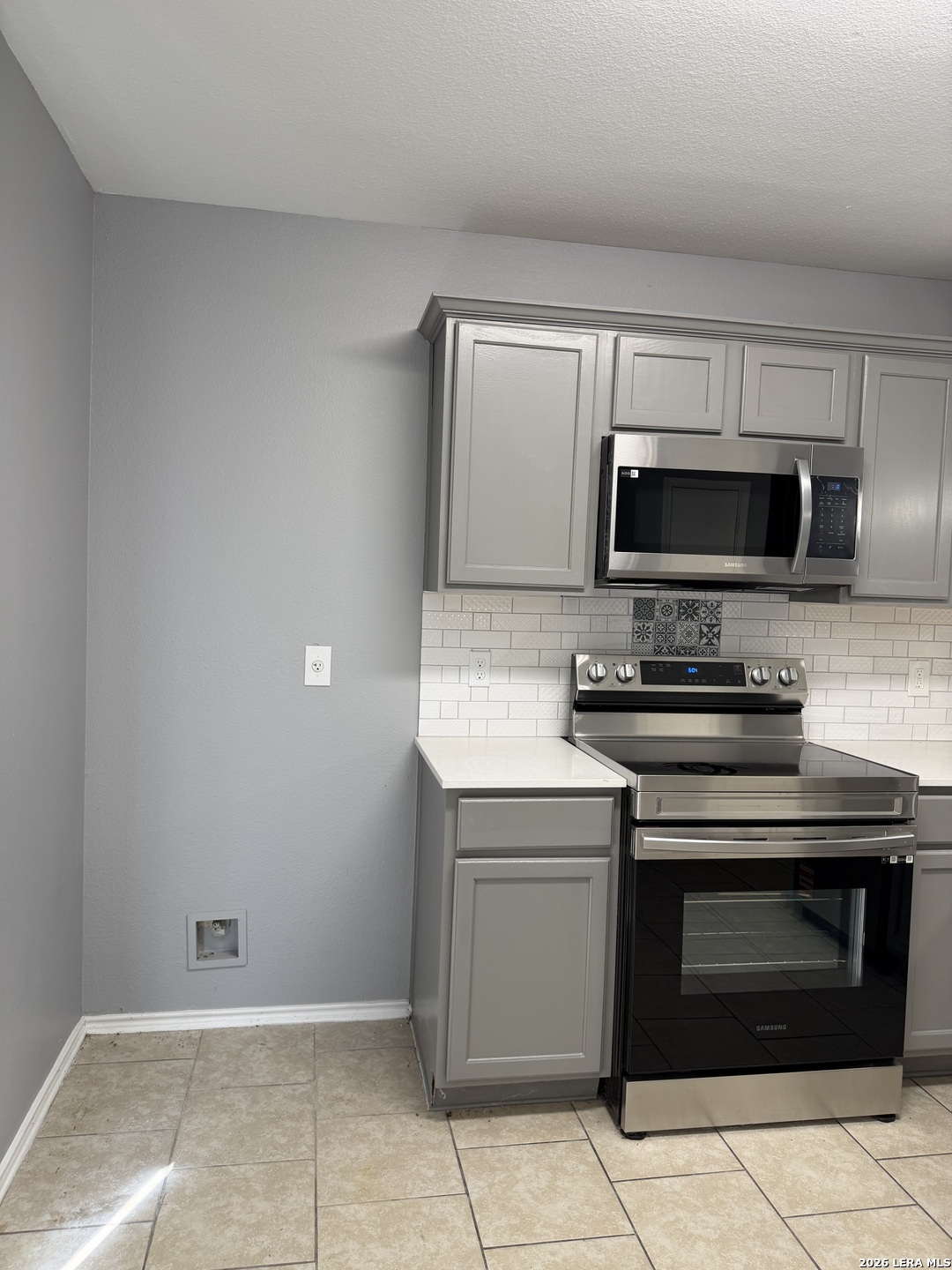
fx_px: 880
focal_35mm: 24
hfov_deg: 56.8
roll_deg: -1.6
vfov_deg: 71.6
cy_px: 635
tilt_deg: -3.1
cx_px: 476
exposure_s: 1/120
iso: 100
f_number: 1.78
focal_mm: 6.76
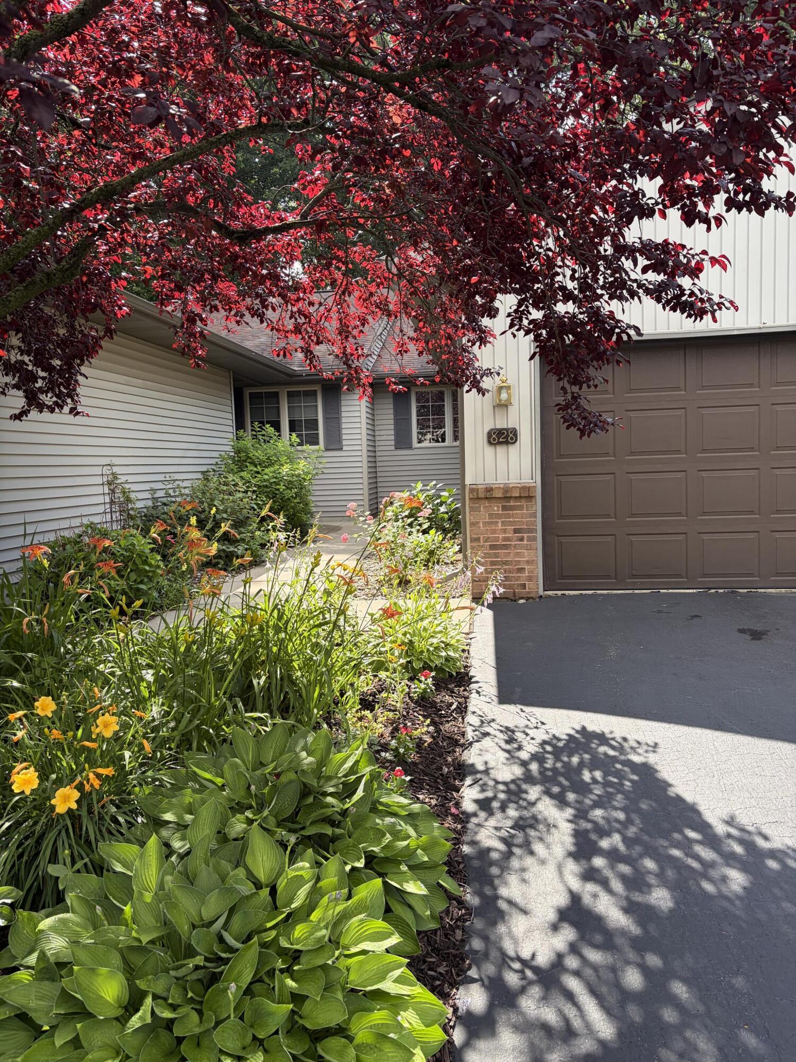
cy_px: 531
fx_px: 797
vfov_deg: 67.3
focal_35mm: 26
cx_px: 398
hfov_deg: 53.1
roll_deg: +2.5
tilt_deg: -3.8
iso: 50
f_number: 1.6
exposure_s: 1/596
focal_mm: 5.96
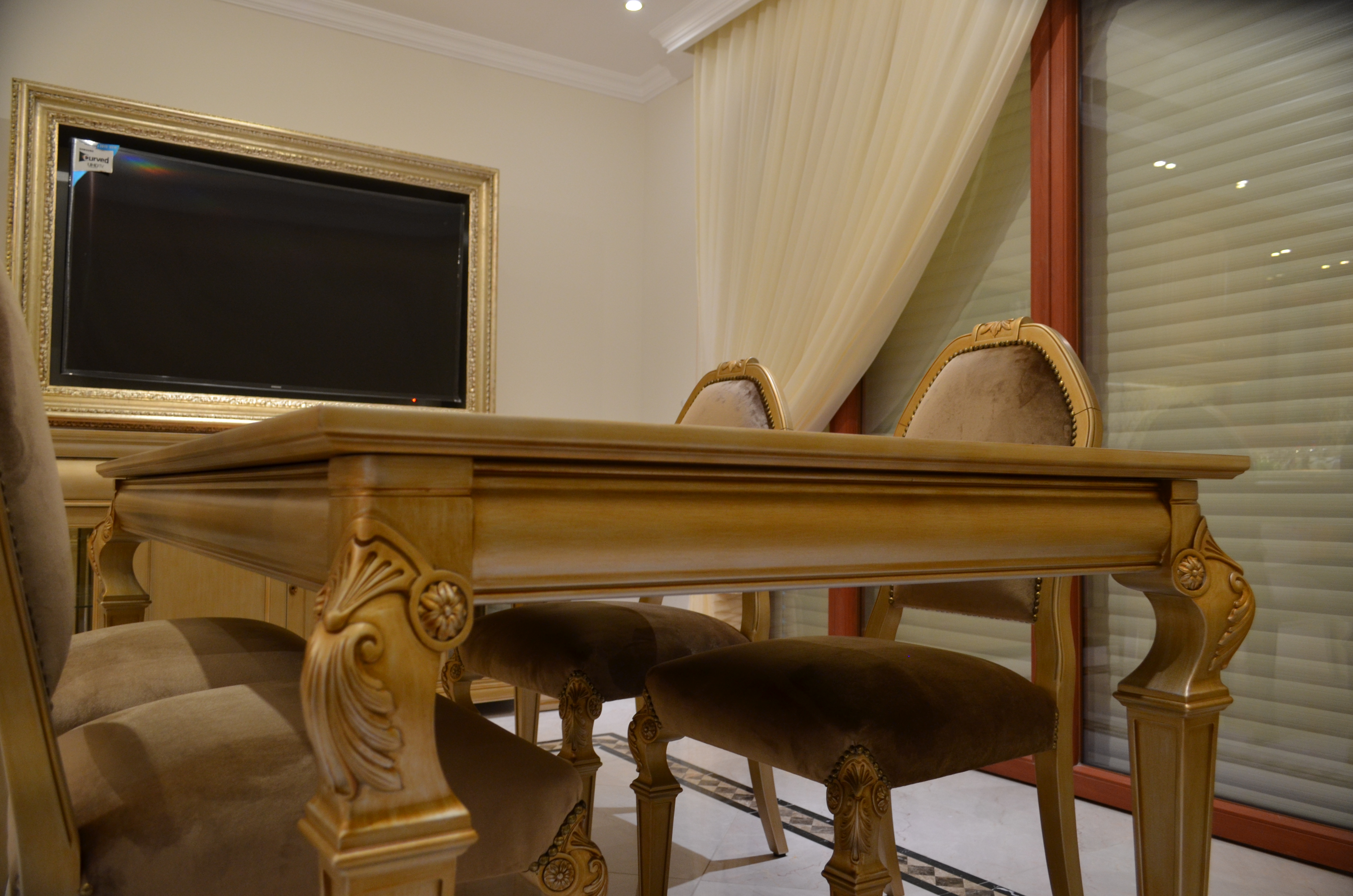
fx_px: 1013
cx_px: 676
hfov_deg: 67.5
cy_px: 448
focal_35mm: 27
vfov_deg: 47.7
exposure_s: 1/15
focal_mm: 18
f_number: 4.5
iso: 640
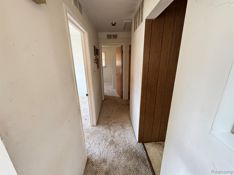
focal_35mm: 14
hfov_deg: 102.1
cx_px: 117
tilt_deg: -16.1
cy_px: 88
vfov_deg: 85.7
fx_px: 95
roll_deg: +1.1
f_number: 2.2
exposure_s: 1/64
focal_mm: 2.22
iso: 320
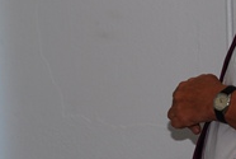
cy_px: 33
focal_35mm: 413
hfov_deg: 5.0
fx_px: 2714
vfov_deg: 3.3
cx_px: 274
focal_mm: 80
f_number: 5.6
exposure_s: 1/60
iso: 200
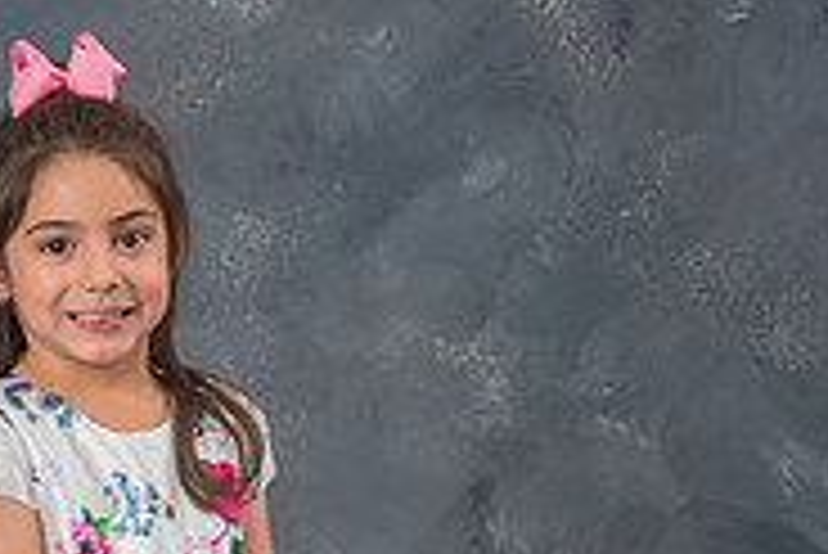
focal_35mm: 151
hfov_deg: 13.5
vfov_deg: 9.1
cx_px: 107
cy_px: 533
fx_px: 3476
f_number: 5.6
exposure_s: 1/160
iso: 200
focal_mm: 32
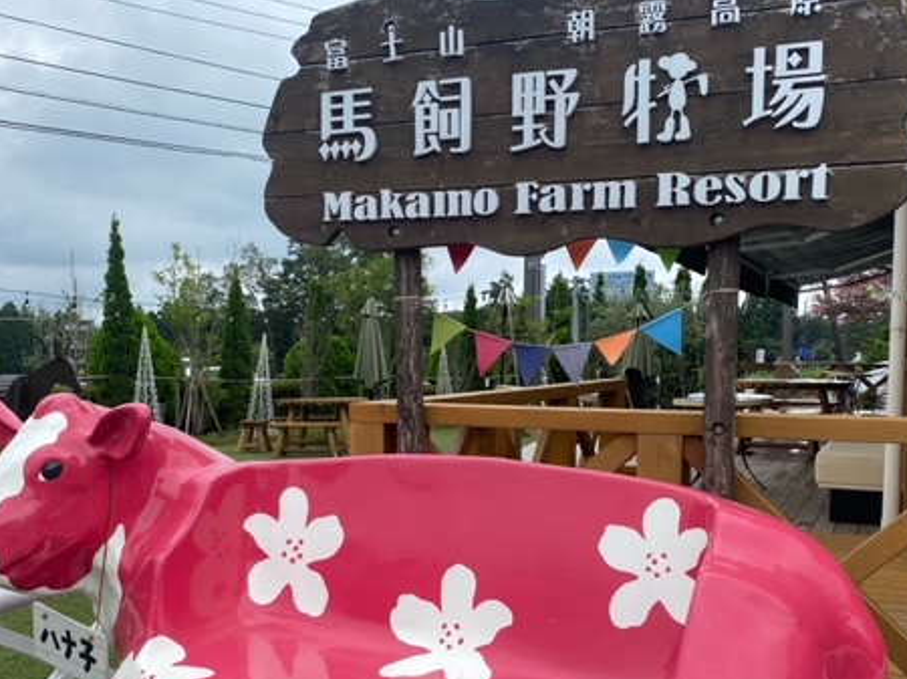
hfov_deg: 50.1
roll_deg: -0.5
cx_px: 480
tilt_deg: -6.4
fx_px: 969
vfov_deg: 38.3
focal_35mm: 37
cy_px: 435
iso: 32
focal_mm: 4.25
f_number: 1.8
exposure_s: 1/998
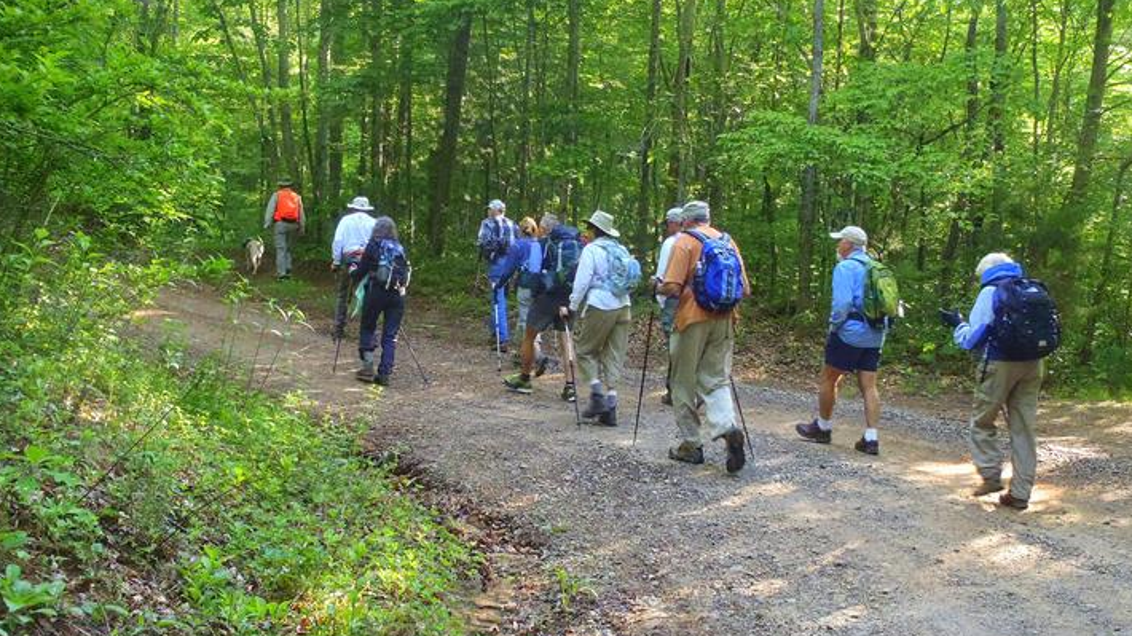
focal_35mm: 42
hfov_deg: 48.4
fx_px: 1260
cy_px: 320
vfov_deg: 28.3
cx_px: 564
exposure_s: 1/60
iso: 400
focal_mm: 6.83
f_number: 4.6
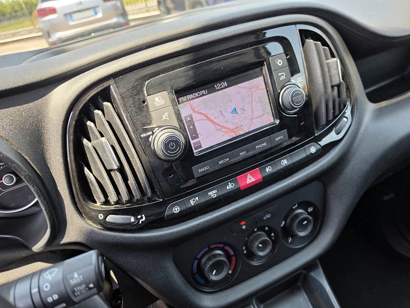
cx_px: 205
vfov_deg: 58.9
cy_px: 154
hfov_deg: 73.9
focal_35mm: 23
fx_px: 272
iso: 10
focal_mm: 6.5
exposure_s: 1/61.5
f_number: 1.4
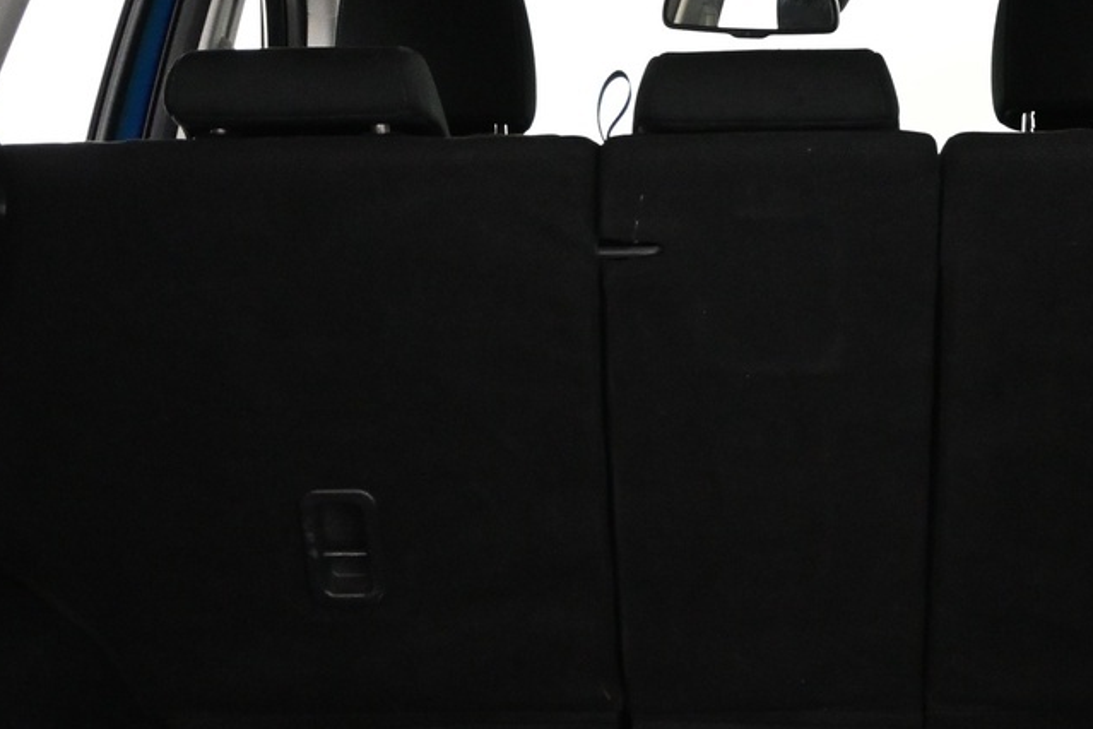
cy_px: 602
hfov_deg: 26.4
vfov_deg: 17.8
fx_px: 2307
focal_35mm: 76
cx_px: 759
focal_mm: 20
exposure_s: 1/80
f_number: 3.8
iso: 3200
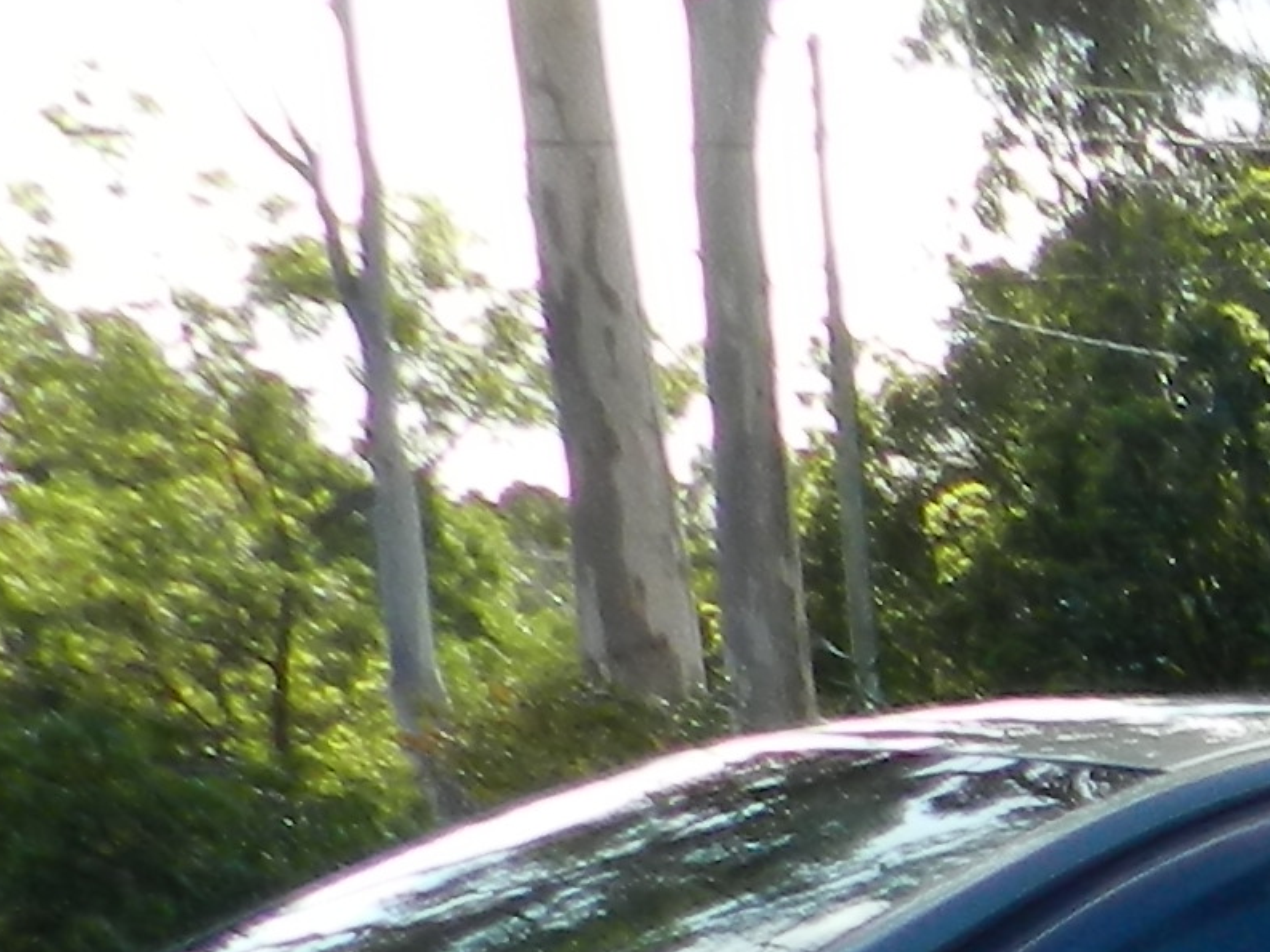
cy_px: 2331
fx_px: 4256
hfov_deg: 12.7
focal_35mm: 116
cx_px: 3129
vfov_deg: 10.8
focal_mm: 4
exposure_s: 1/640
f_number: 3.4
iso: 160
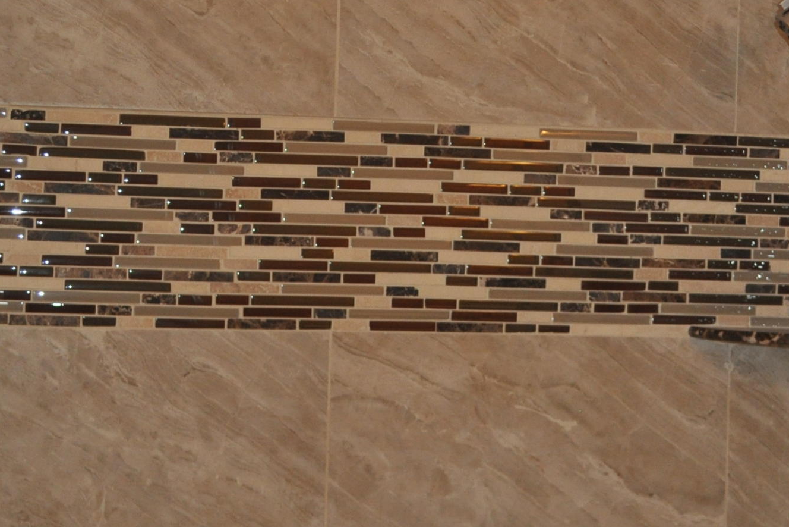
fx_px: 2151
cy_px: 135
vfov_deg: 13.9
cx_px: 500
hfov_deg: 20.7
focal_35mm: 98
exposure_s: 1/60
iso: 800
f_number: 4.5
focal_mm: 29
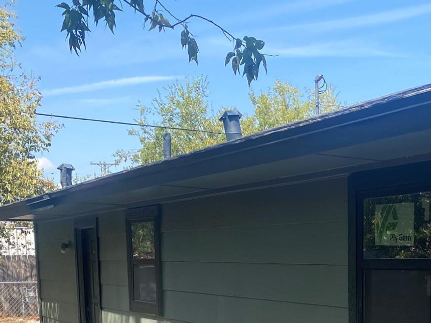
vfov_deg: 22.0
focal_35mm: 62
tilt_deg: -10.1
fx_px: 772
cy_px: 380
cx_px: 376
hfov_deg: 30.0
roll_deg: +0.2
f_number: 1.8
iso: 32
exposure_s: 1/839
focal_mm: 4.25
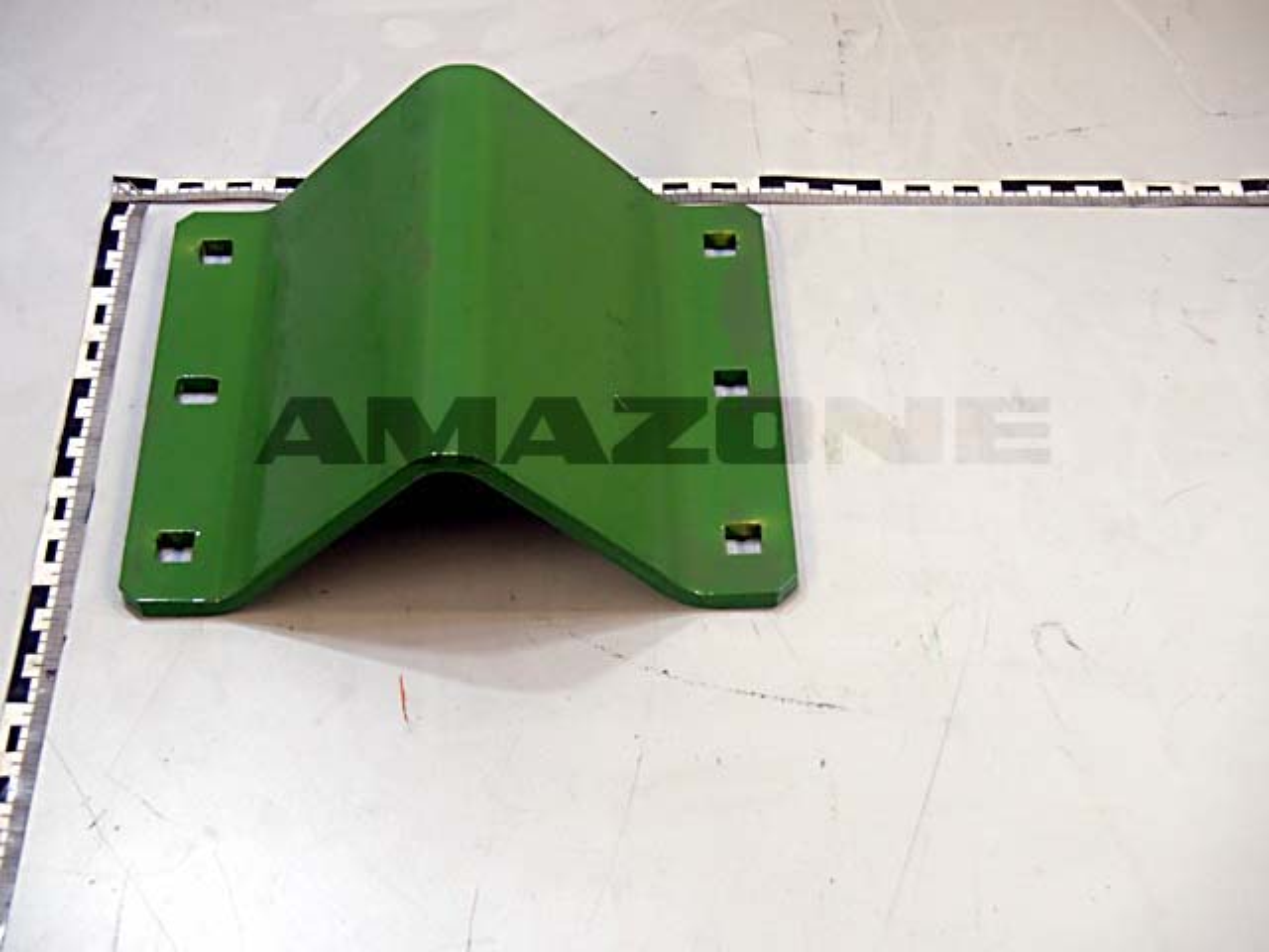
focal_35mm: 56
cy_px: 476
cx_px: 634
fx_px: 2053
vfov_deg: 26.1
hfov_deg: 34.3
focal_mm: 10
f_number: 5.1
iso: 400
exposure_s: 1/15
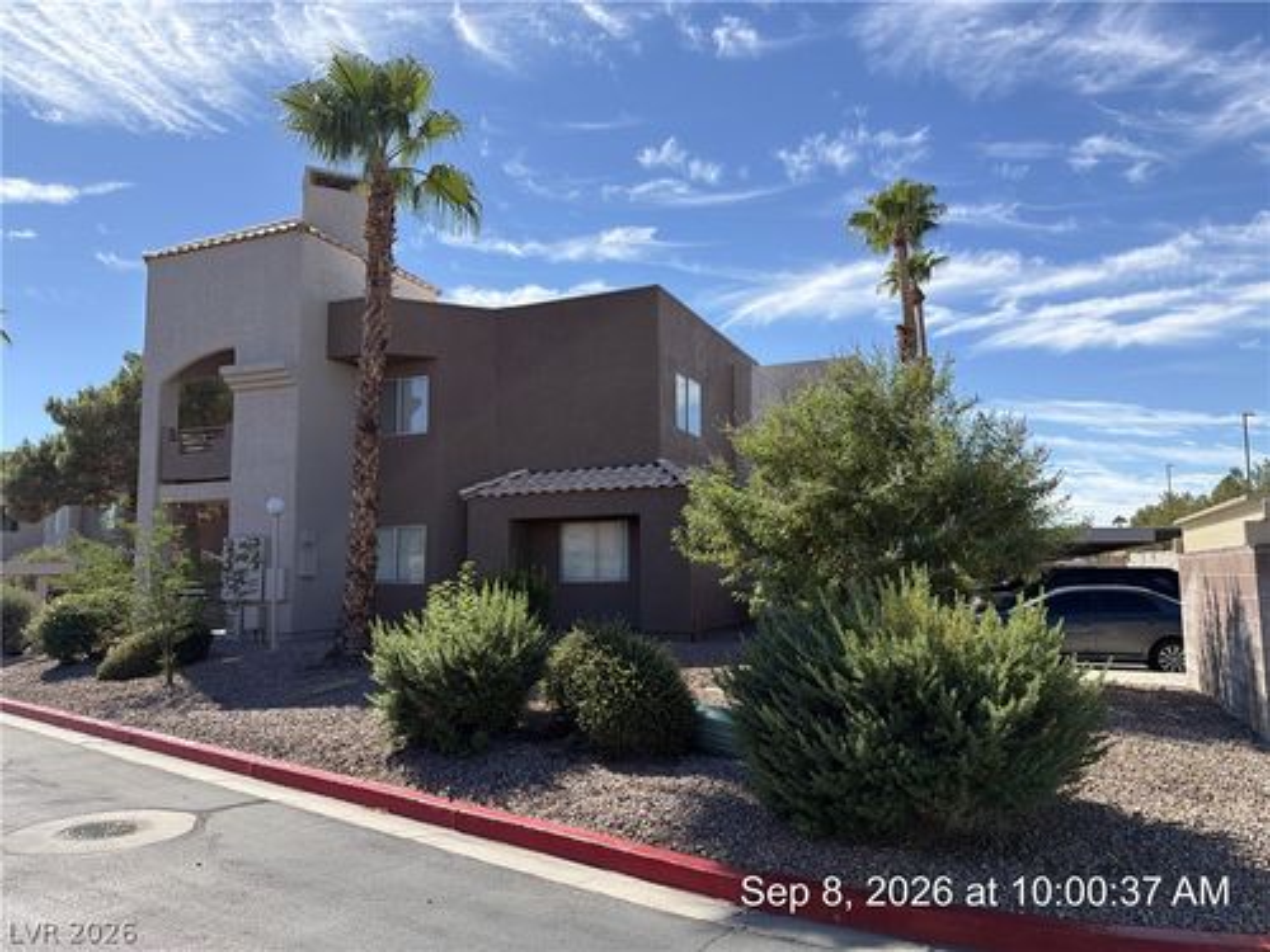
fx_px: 881
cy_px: 476
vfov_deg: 56.8
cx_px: 635
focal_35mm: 24
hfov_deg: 71.6
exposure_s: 1/3953
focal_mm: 6.76
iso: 80
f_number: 1.78
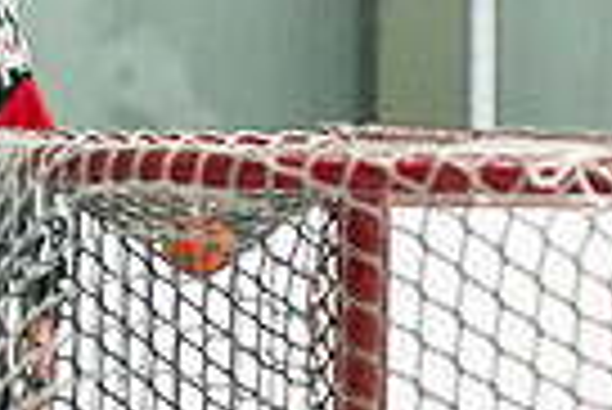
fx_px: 9904
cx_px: 1233
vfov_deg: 2.3
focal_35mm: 582
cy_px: 1131
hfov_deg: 3.5
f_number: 2.8
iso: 3200
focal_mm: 95
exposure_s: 1/1250
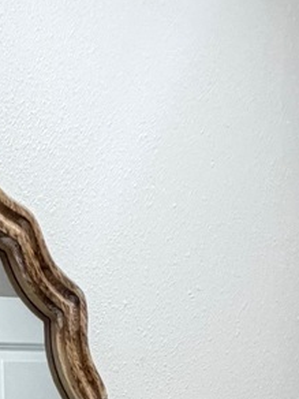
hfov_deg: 19.9
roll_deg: +4.6
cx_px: -68
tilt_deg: -17.5
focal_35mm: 69
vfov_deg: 18.4
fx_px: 795
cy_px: 802
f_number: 2.2
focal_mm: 2.22
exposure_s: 1/120
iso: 250
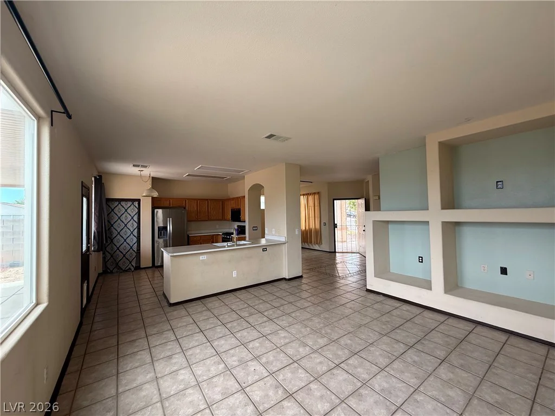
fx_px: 224
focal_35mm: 14
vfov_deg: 85.7
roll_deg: +1.3
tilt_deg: +1.7
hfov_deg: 102.1
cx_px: 278
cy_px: 208
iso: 80
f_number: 2.2
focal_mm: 2.22
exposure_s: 1/99
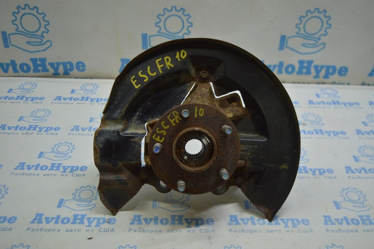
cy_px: 124
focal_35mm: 36
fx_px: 374
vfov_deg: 36.8
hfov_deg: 53.2
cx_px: 187
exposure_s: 1/100
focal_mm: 24
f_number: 4
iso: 400
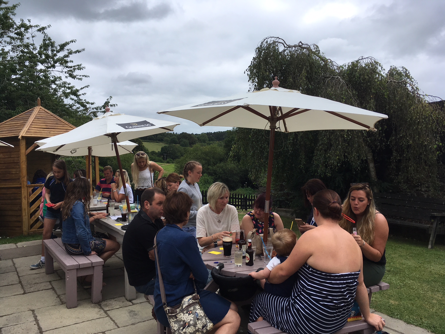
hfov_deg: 61.7
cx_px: 222
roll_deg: +0.2
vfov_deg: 48.2
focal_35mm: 29
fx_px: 373
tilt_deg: -3.1
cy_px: 167
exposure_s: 1/1374
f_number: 2.2
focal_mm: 4.15
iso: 25
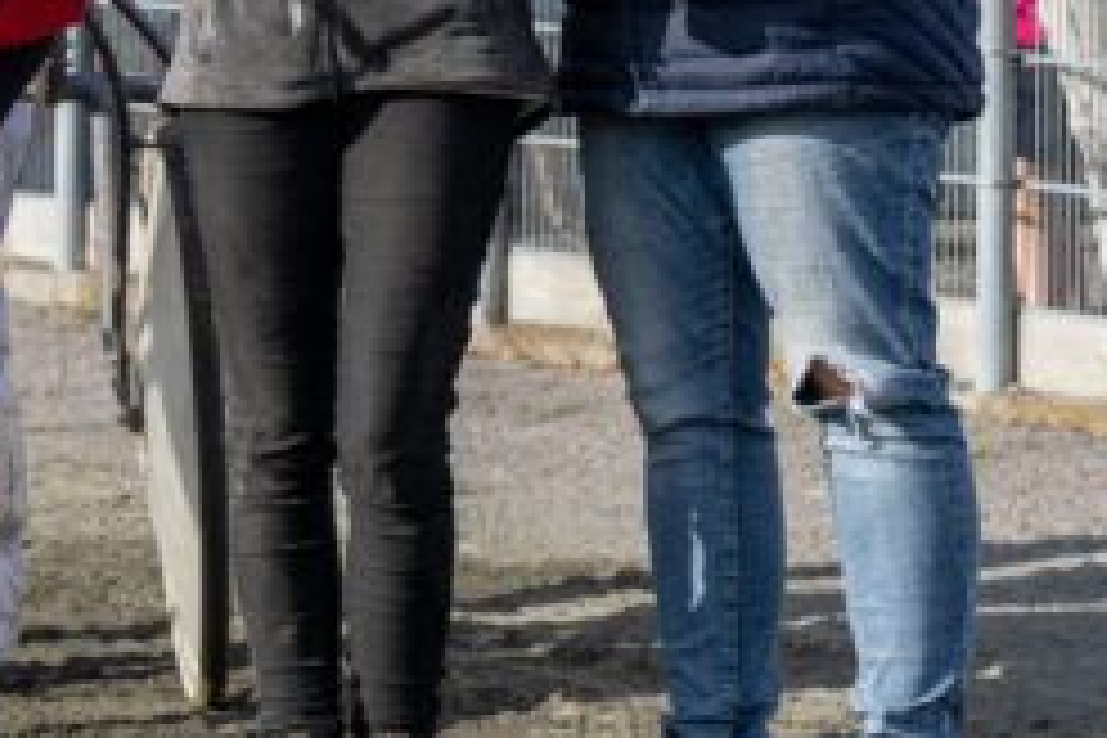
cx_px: 153
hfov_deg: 5.5
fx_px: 11500
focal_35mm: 374
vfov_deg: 3.7
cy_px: -169
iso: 800
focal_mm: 115
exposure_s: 1/1250
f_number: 9
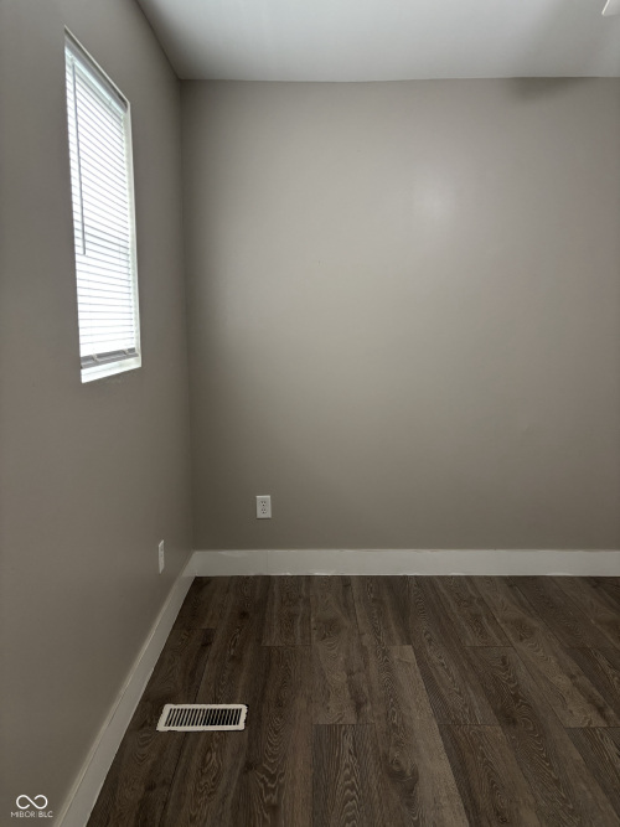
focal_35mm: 26
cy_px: 414
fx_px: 621
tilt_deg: -8.7
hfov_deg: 53.0
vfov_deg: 67.3
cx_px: 310
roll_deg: +0.1
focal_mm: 5.96
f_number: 1.6
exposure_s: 1/60
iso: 250
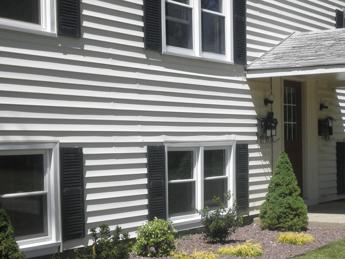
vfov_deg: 20.1
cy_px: 182
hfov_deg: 26.7
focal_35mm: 73
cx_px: 171
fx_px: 727
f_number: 9.6
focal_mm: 7.9
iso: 64
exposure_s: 1/100
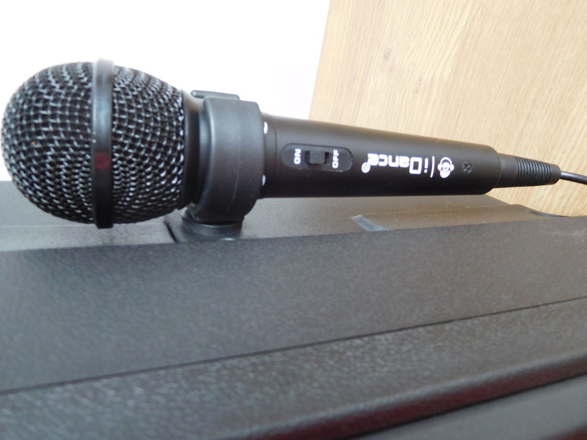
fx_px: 424
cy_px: 220
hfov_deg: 69.4
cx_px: 294
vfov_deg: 54.9
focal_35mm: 25
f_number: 3.4
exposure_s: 1/30
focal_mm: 4.5
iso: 220
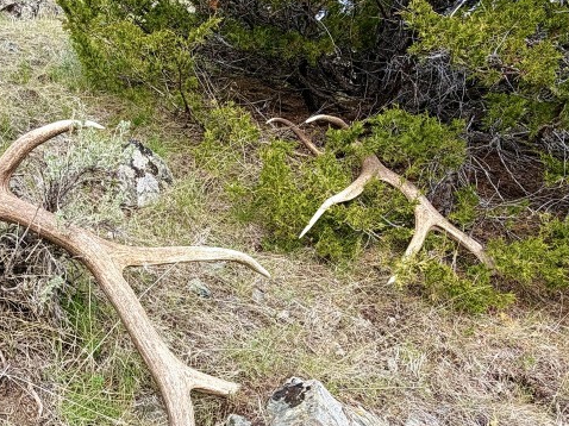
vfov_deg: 46.4
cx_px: 157
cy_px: 263
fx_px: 493
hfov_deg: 57.6
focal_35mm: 30
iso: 50
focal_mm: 2.22
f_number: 2.2
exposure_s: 1/502
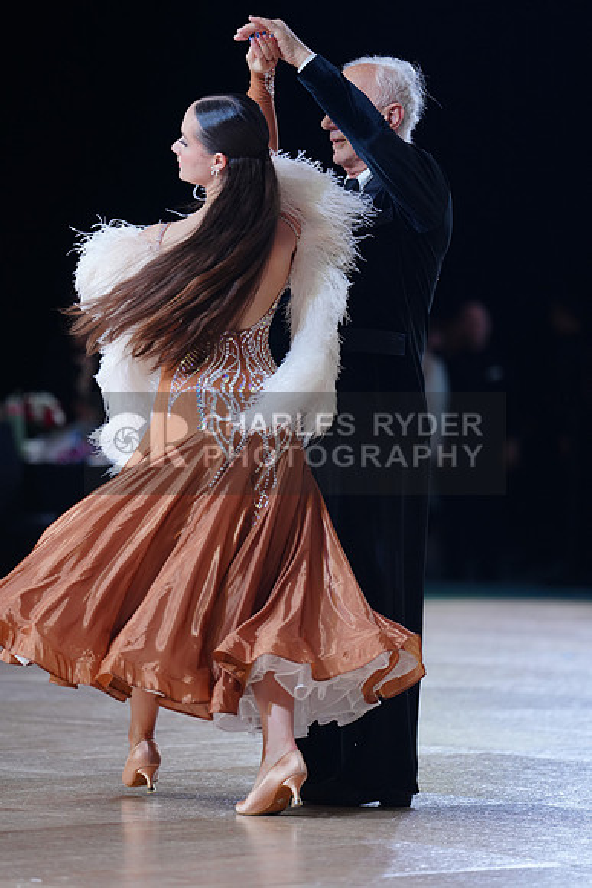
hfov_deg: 7.1
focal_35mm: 194
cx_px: 296
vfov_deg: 10.6
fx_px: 4782
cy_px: 444
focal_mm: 194
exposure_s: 1/500
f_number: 2.8
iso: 640
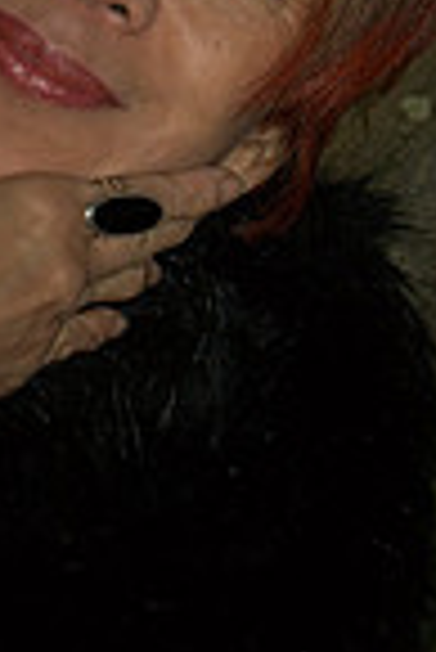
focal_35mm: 256
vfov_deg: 8.0
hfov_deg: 5.4
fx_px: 4631
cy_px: 45
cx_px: 115
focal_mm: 55
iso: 200
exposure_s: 1/80
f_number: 5.6
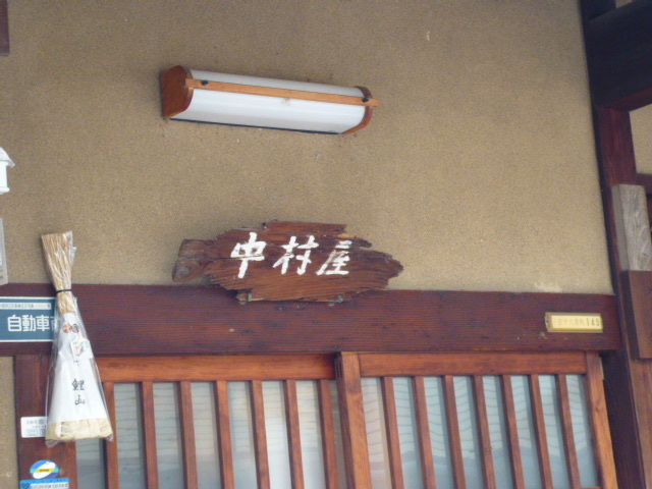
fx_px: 1714
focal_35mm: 91
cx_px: 326
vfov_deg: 16.2
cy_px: 244
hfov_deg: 21.5
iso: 400
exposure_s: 1/25
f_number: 5.8
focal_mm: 16.2
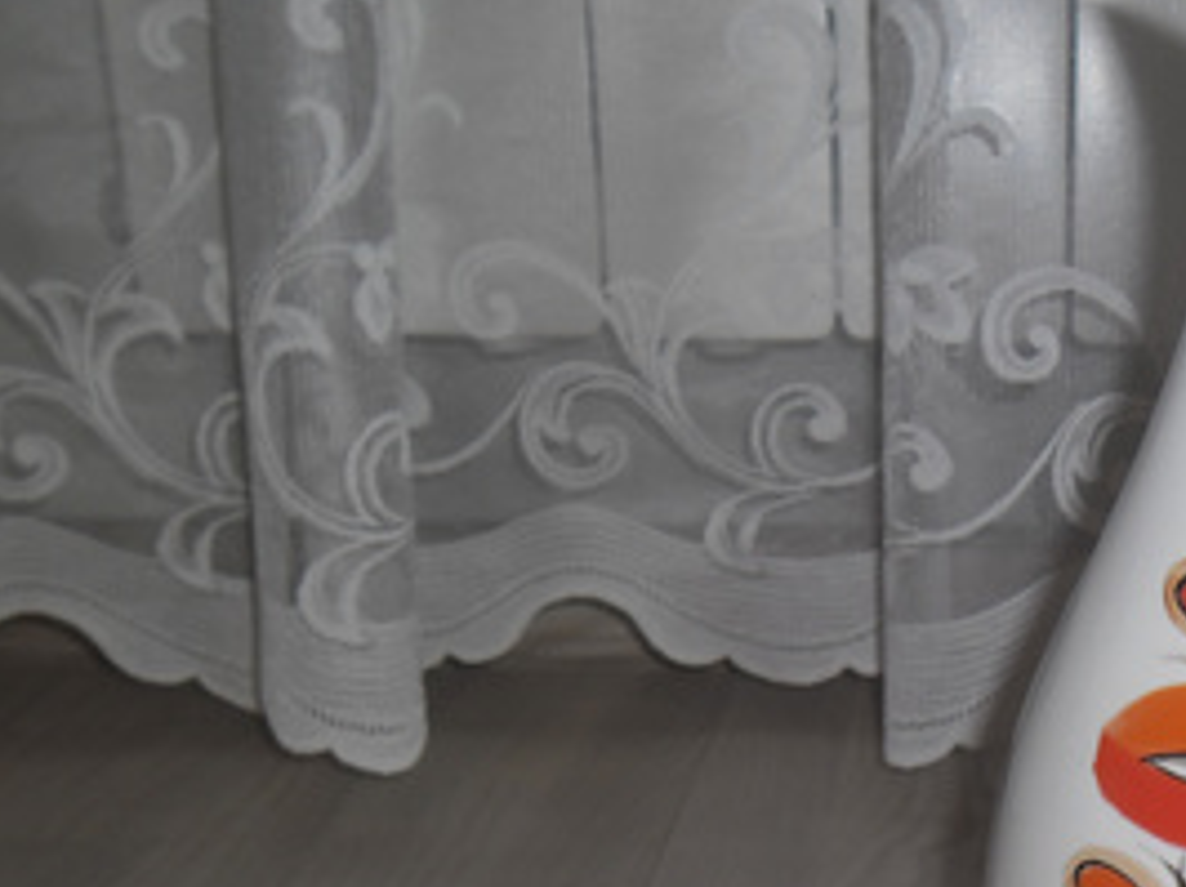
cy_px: 981
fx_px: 2088
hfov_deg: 30.1
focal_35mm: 61
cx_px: 1115
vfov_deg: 22.6
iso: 80
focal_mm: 4.9
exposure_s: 1/45
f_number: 3.5
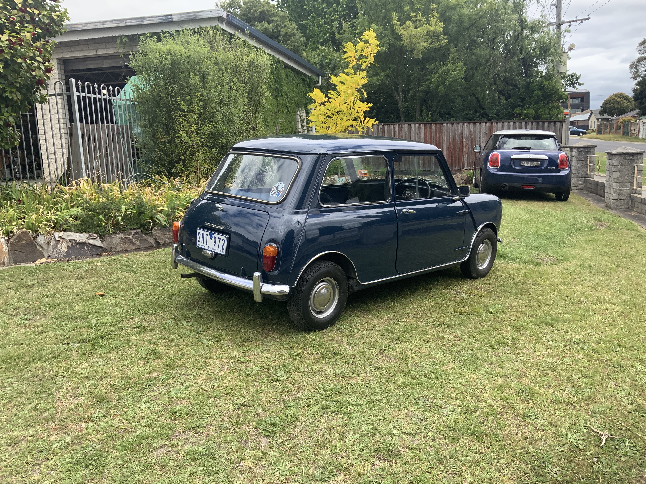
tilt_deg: -9.0
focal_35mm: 29
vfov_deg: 48.2
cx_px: 323
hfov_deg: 61.7
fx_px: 541
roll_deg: +3.1
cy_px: 242
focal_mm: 3
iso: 16
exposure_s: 1/635
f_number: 1.8
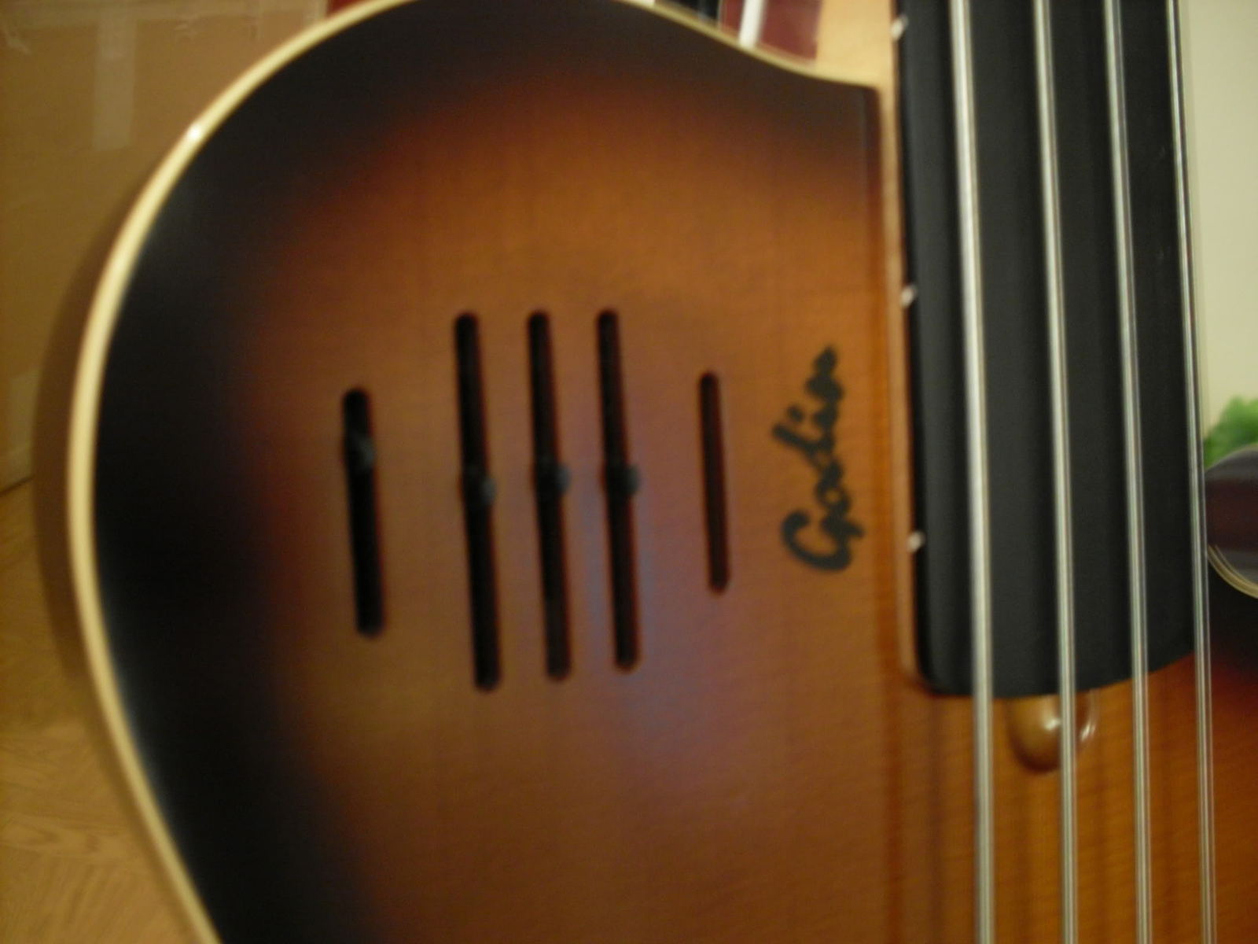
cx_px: 629
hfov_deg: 49.0
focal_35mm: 38
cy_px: 472
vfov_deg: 37.7
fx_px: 1381
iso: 400
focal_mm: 6.3
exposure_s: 1/2
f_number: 2.8
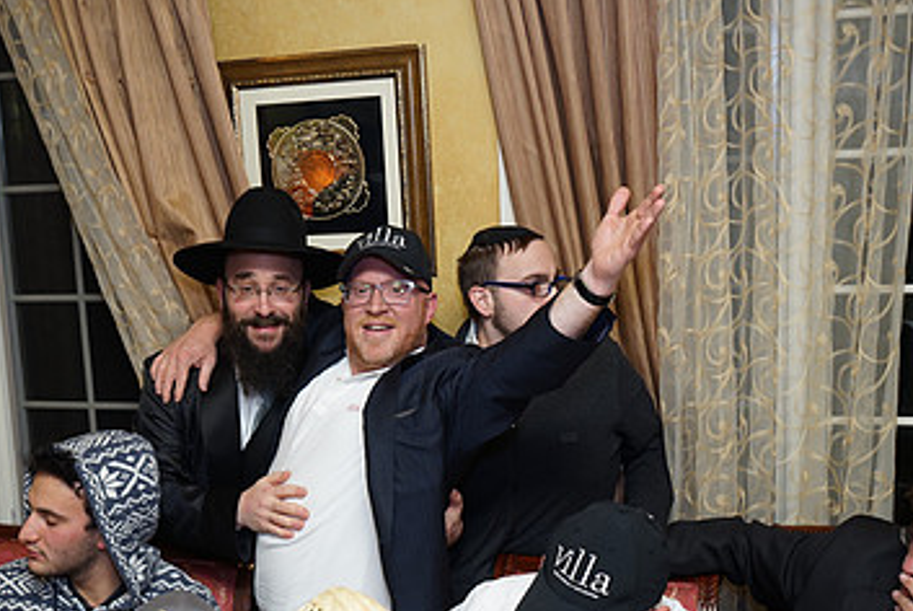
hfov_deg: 42.6
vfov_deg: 29.2
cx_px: 385
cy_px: 372
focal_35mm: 46
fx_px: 1168
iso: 640
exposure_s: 1/100
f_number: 5
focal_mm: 28
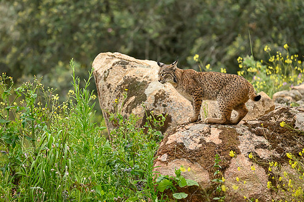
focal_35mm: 321
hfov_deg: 6.4
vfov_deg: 4.3
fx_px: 2710
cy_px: 80
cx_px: 128
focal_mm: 250
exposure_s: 1/1600
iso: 900
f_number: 5
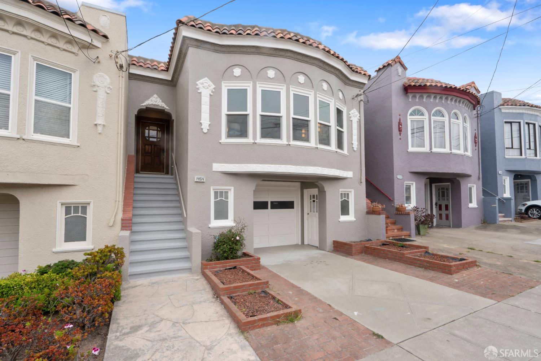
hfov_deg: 96.7
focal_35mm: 16
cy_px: 180
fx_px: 240
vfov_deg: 73.7
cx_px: 270
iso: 125
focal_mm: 16
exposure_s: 1/25
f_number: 14
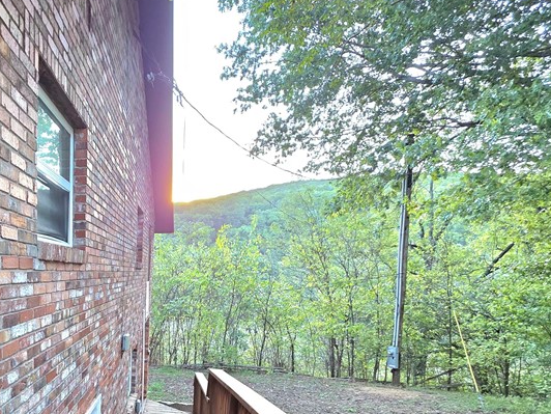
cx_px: 99
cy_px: 316
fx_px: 398
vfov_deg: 52.2
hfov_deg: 62.6
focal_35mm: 25
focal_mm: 2.2
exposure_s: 1/120
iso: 125
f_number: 1.9
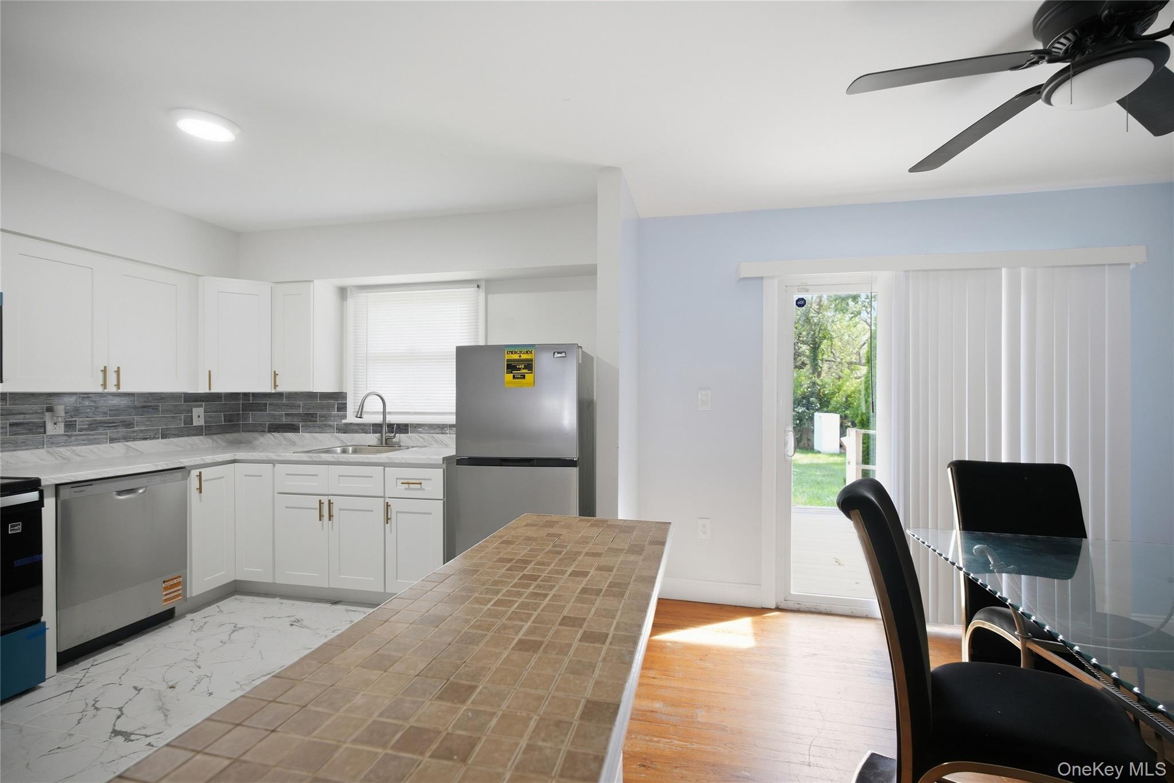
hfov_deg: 96.7
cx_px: 587
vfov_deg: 73.7
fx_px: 522
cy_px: 392
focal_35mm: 16
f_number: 4
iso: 200
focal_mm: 16
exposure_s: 1/30
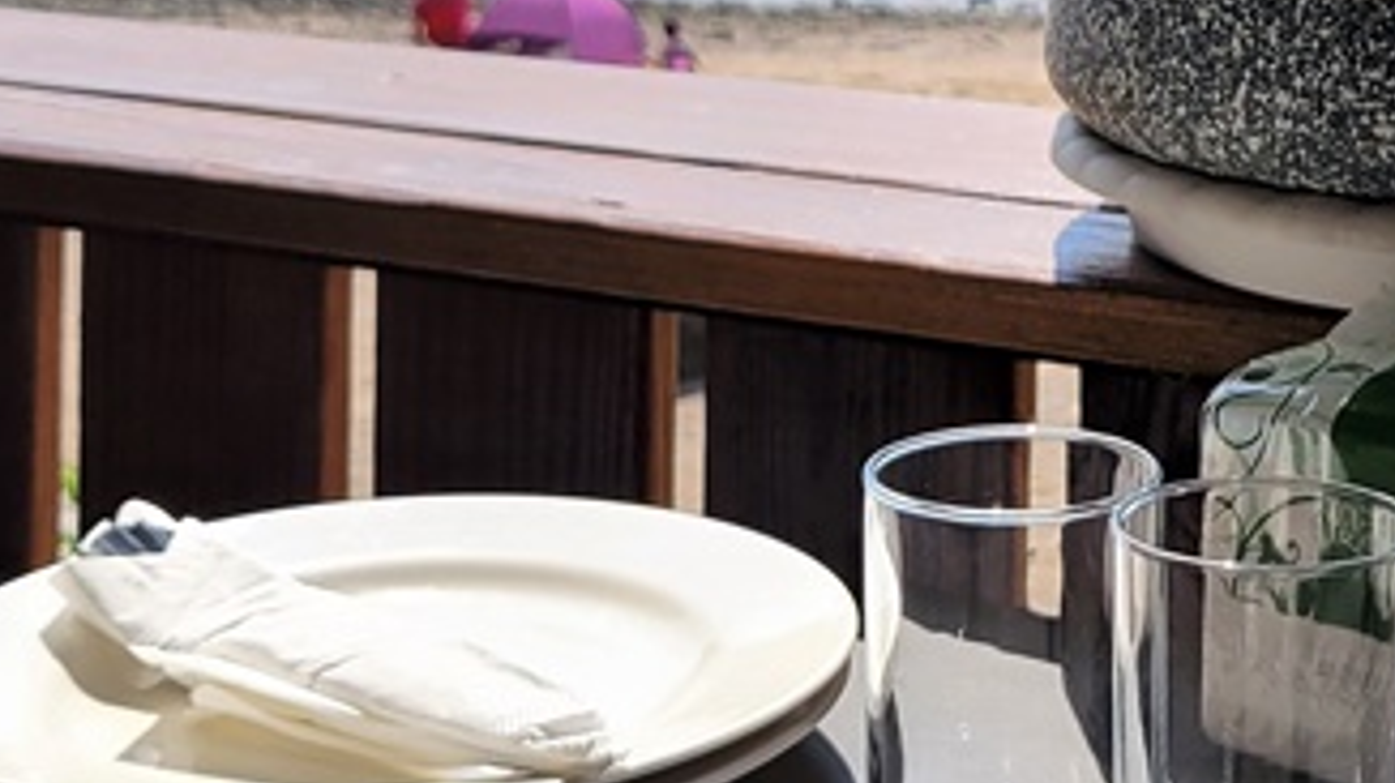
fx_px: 3217
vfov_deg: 13.2
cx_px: 1130
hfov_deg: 24.1
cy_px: -338
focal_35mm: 87
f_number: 1.8
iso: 40
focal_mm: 5.4
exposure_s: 1/3637
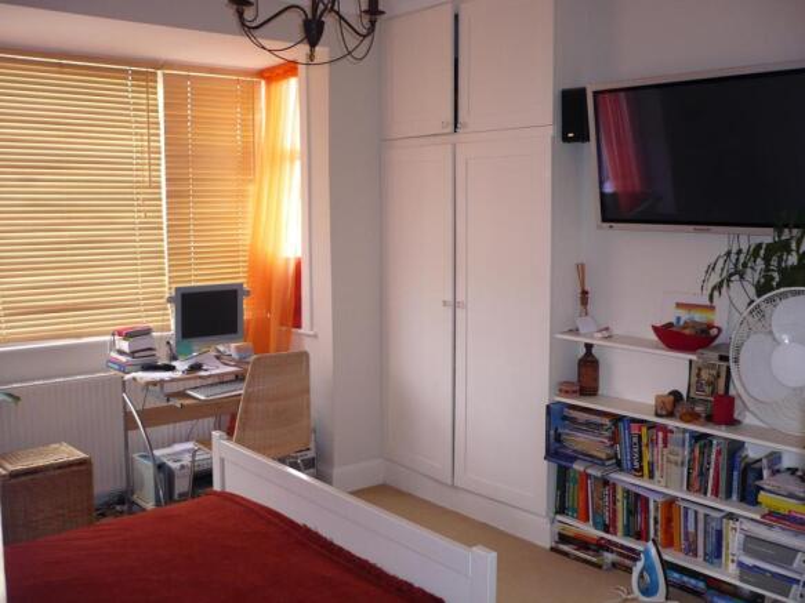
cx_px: 402
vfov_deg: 40.7
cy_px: 302
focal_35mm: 35
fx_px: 814
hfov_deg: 52.6
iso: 100
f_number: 2.8
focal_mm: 5.8
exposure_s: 1/30
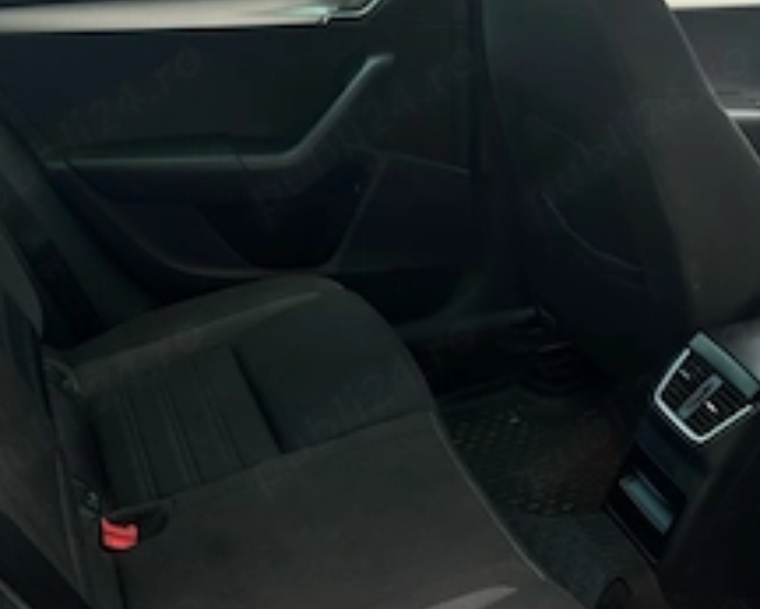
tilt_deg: -33.7
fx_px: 1058
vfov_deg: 31.6
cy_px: 447
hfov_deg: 39.4
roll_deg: -2.0
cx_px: 433
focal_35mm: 47
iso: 64
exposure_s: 1/121
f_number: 1.6
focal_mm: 5.1
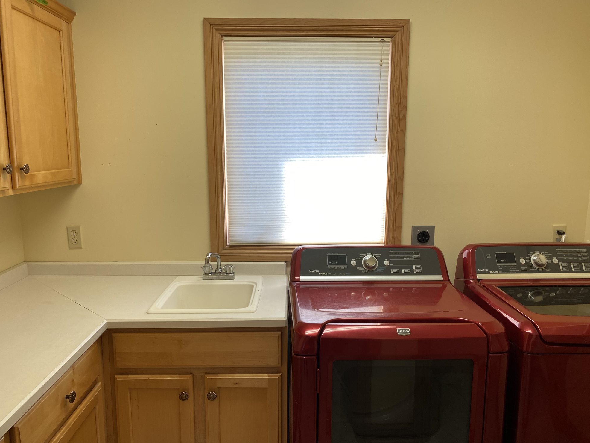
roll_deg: -0.6
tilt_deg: -7.9
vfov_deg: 51.4
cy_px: 223
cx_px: 295
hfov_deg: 65.3
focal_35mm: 27
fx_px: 460
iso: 40
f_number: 1.8
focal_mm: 4.25
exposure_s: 1/120
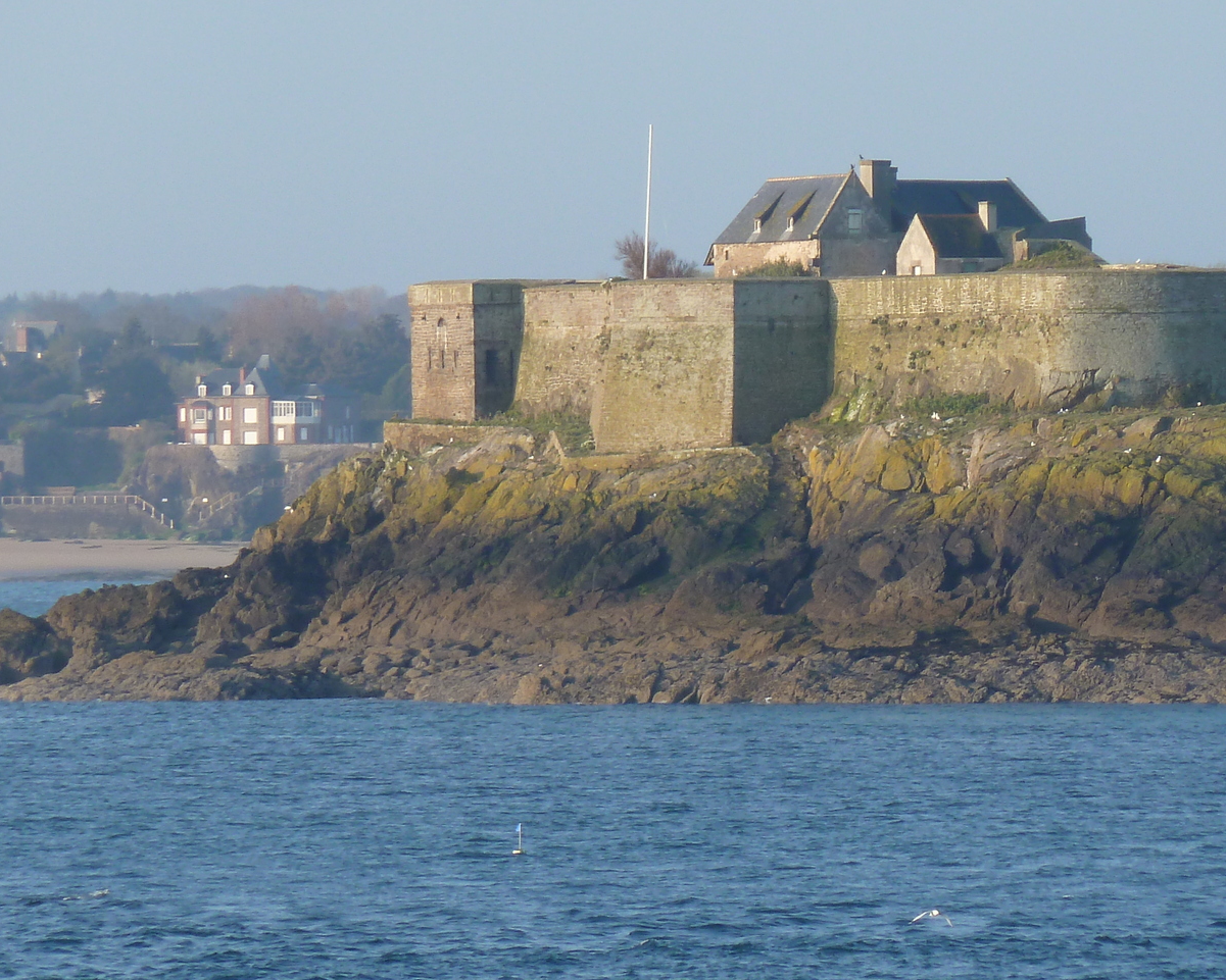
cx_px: 786
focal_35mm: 519
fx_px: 18833
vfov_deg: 3.0
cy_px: 473
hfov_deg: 3.7
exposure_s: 1/160
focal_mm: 49.2
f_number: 4.9
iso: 80
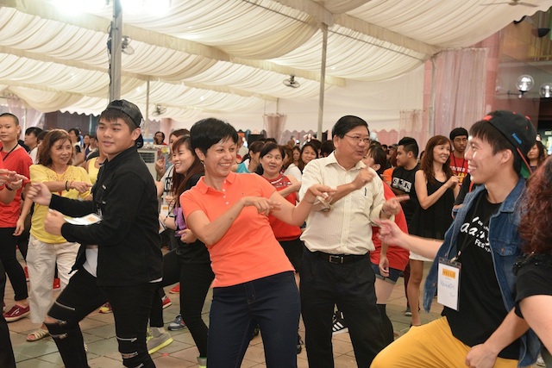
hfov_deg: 41.1
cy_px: 184
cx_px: 276
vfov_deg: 28.1
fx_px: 736
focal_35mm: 48
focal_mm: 48
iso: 1600
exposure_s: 1/125
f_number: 5.6
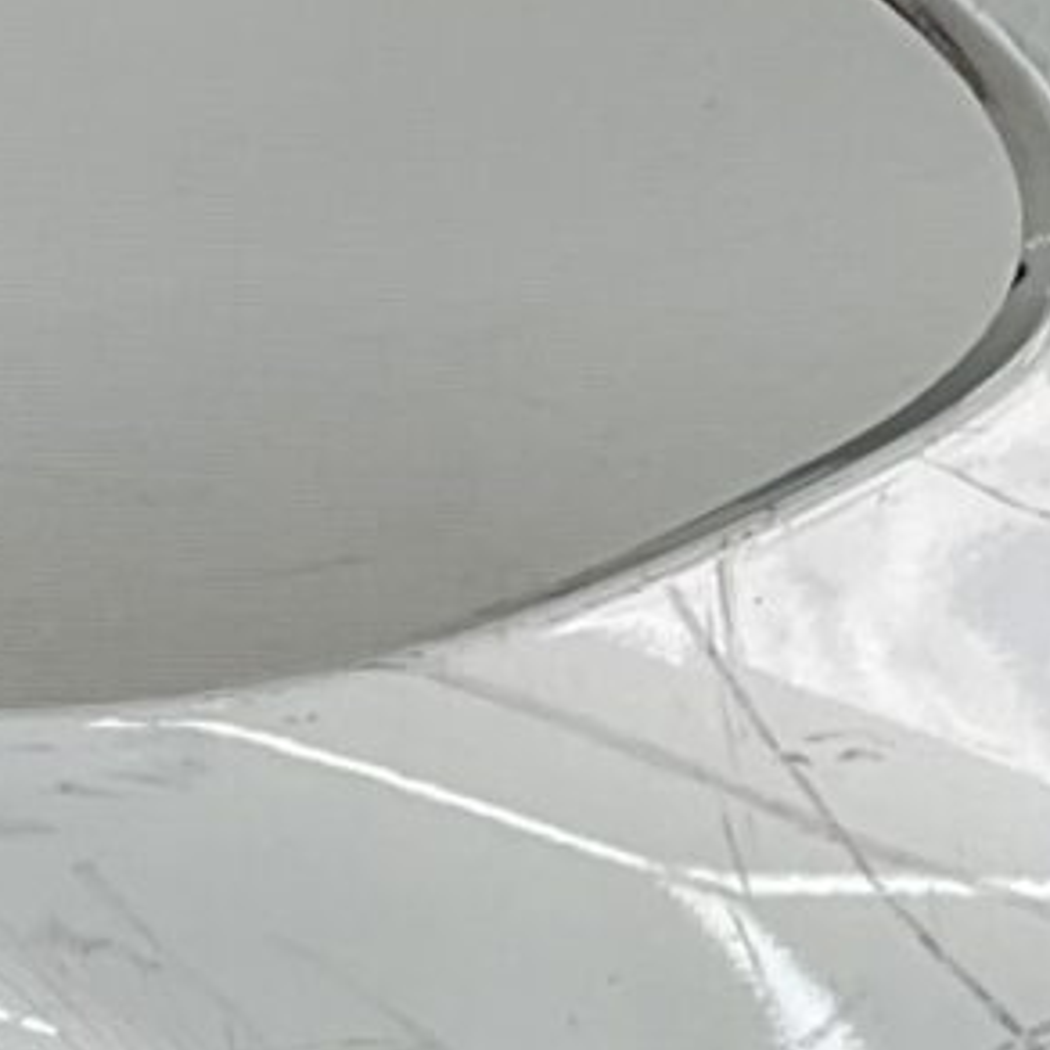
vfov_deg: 7.3
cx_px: -140
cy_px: 2607
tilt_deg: -19.8
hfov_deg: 7.7
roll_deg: -4.9
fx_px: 7721
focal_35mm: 225
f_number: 1.8
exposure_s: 1/156
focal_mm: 3
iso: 16
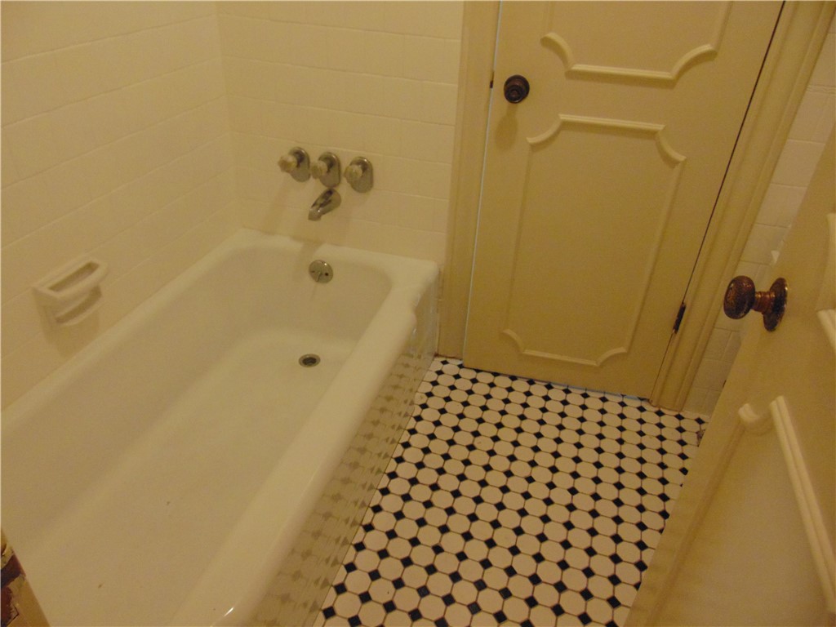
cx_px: 418
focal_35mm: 25
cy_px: 314
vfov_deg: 54.9
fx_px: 604
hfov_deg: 69.4
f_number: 3
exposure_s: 1/25
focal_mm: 4.5
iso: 400
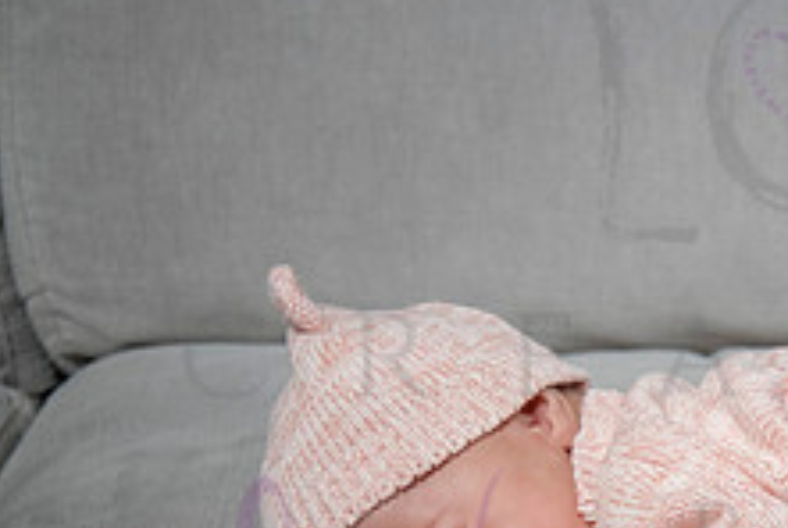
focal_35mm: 152
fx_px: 3331
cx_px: 838
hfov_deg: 13.3
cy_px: 530
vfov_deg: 9.0
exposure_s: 1/200
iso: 800
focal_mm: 58
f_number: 5.6
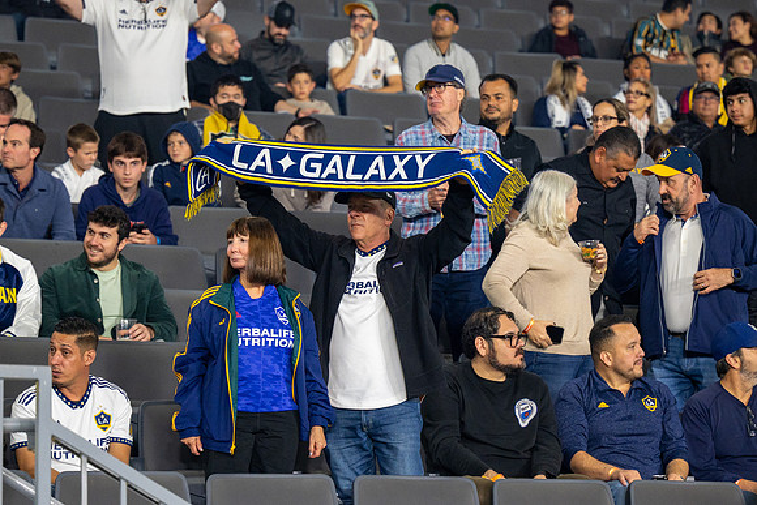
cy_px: 252
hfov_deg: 14.8
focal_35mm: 139
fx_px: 2923
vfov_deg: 9.9
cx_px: 378
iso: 1000
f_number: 2.8
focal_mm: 93
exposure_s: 1/500
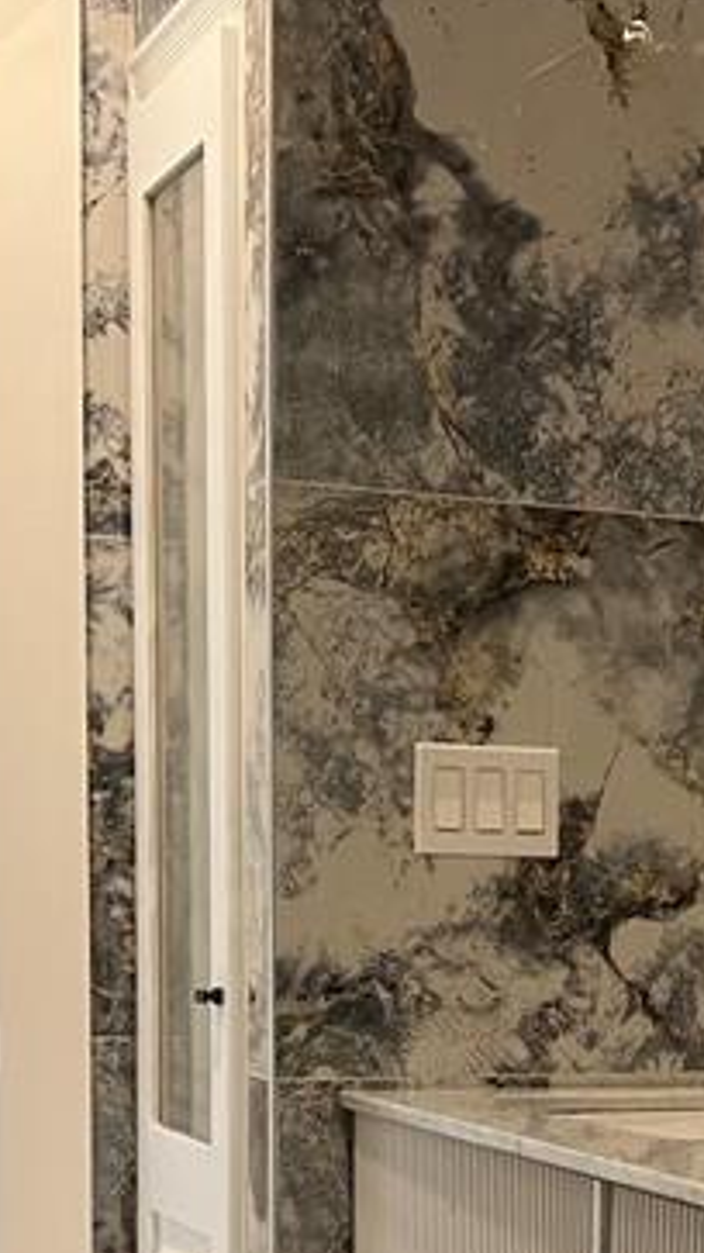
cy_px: 1139
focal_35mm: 80
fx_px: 2657
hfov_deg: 14.9
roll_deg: -0.8
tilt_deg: -6.5
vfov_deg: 25.7
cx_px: 687
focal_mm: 5.7
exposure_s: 1/60
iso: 100
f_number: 1.5
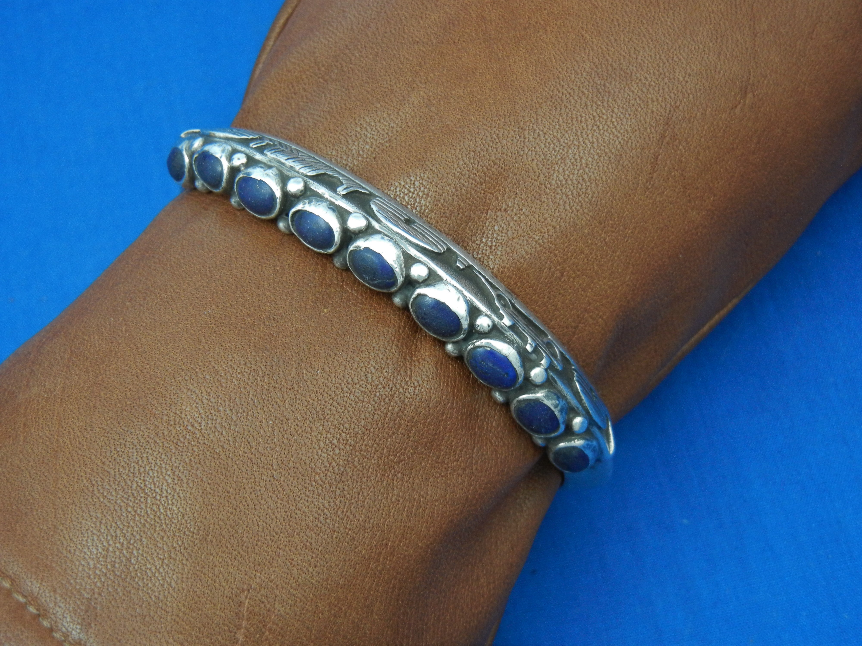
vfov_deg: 19.1
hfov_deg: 25.3
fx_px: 1917
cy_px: 323
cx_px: 431
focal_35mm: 77
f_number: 4.3
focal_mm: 13.9
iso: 400
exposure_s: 1/13
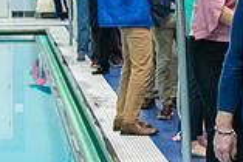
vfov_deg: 7.3
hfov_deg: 10.2
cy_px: 36
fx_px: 1277
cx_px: 442
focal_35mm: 189
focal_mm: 38
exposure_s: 1/320
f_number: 4
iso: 3200
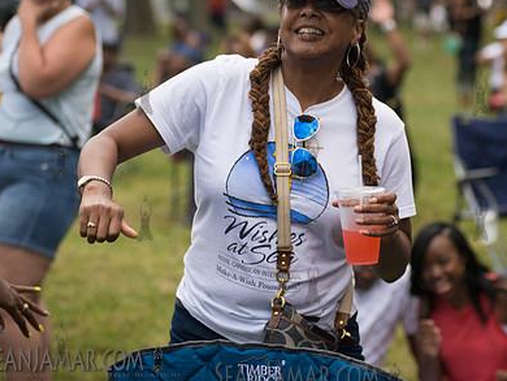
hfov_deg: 13.8
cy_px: 155
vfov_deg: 10.4
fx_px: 2096
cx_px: 312
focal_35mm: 143
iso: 400
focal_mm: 100
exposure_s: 1/500
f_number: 4
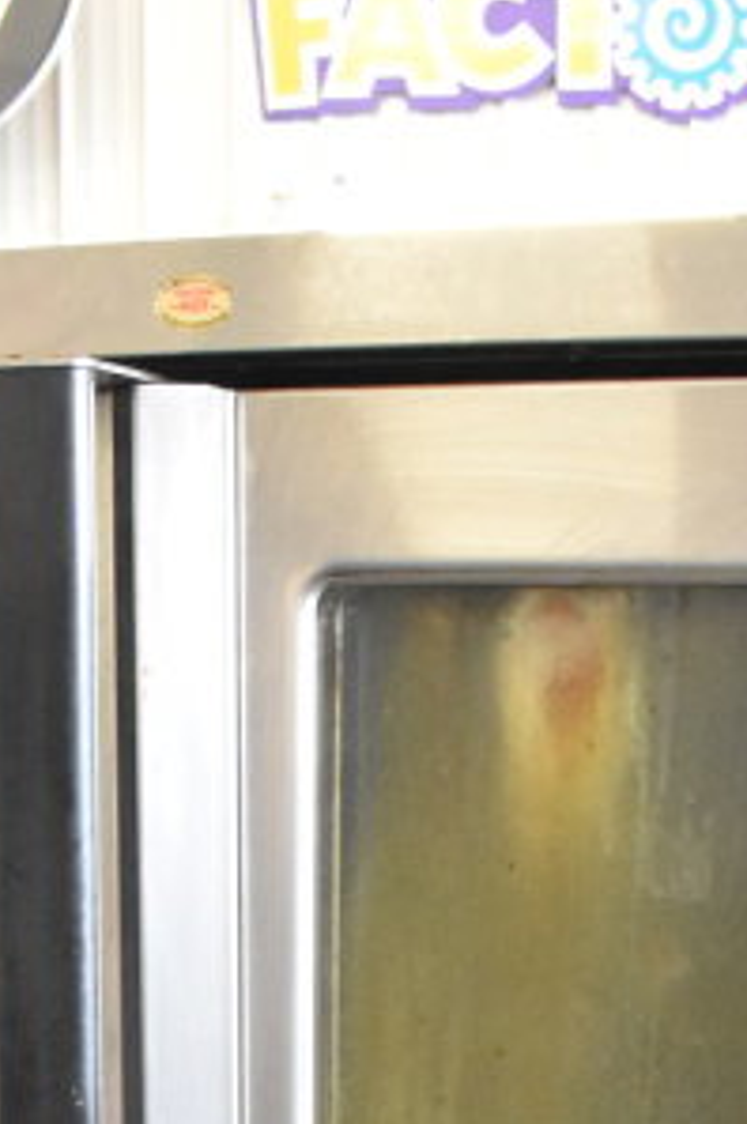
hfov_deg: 16.4
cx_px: 332
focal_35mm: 83
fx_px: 2589
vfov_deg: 20.8
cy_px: 1684
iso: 6400
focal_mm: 18
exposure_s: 1/100
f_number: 5
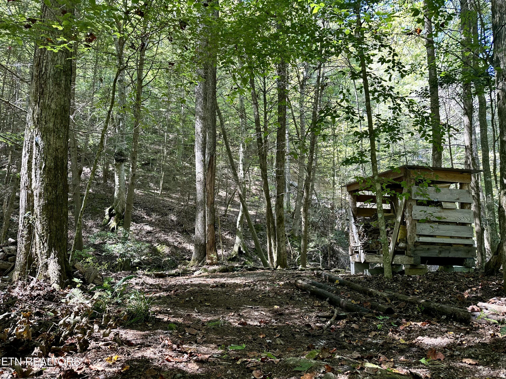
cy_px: 190
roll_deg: -2.3
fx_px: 351
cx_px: 253
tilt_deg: +11.2
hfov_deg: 71.6
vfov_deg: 56.8
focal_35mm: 24
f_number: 1.78
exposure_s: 1/121
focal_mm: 6.86
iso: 125
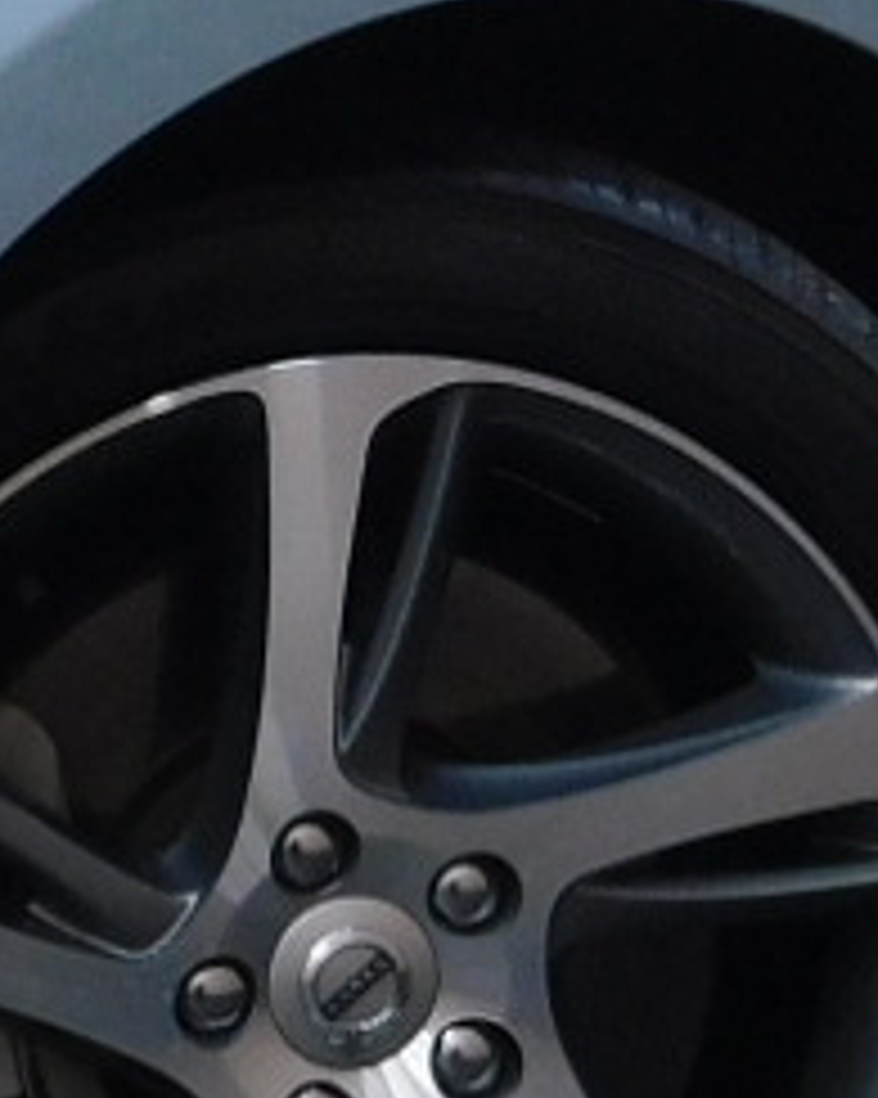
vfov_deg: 13.1
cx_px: 414
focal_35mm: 147
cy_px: 279
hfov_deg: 10.5
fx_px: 4778
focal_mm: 4
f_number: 3
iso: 200
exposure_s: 1/30
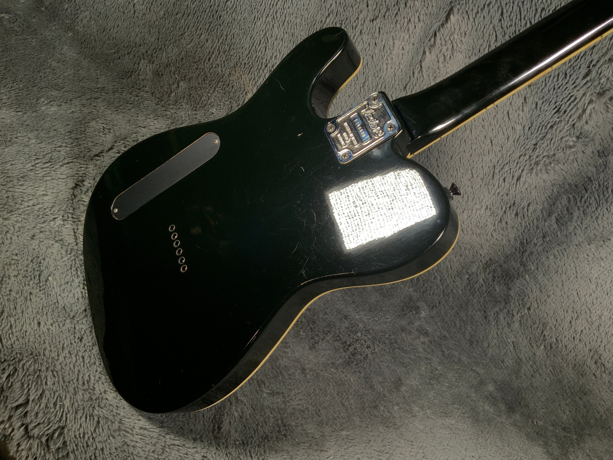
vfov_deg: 48.2
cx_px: 306
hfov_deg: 61.7
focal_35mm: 29
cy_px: 230
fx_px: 514
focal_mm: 3
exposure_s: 1/104
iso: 32
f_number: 1.8
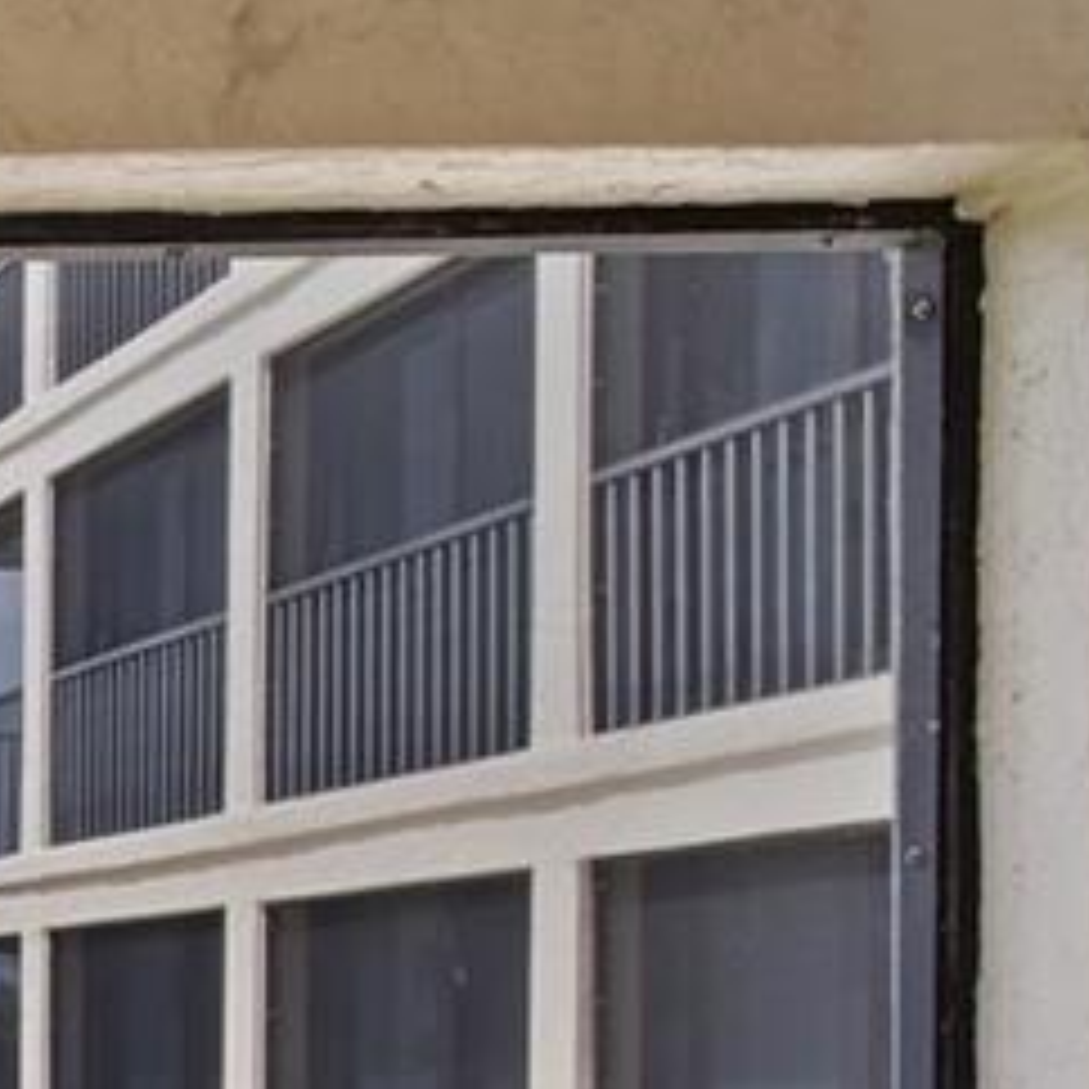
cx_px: -1004
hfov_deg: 19.9
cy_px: 1060
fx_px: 1922
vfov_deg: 29.7
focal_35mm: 54
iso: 200
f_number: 11
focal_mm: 10
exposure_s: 1/30
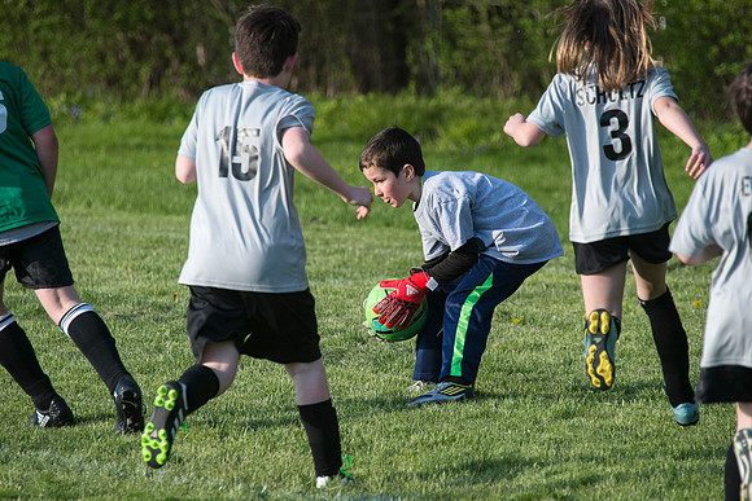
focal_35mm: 428
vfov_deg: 3.2
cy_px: 281
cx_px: 383
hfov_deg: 4.8
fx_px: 8952
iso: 1000
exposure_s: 1/1250
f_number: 7.1
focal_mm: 360
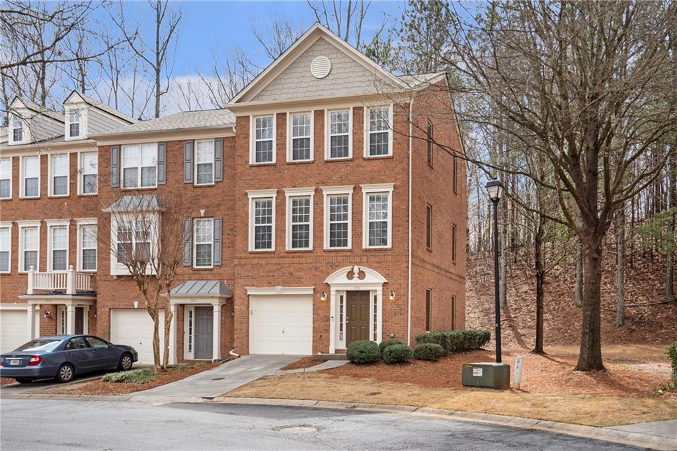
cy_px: 226
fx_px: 620
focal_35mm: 33
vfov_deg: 39.9
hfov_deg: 57.2
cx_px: 338
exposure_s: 1/1250
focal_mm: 33
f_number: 8
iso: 640
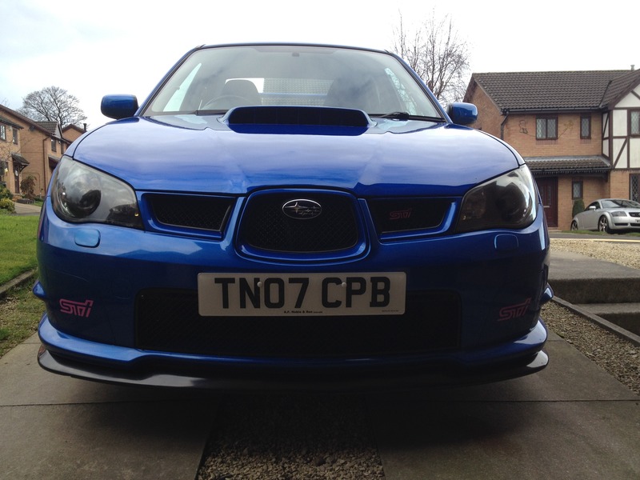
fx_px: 647
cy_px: 240
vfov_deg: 40.7
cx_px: 320
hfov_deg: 52.6
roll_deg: +2.3
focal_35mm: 35
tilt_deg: -3.7
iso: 50
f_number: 2.4
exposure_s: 1/176
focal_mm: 4.28
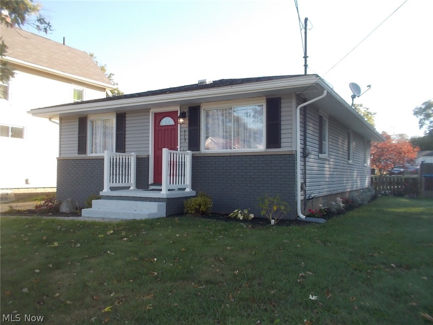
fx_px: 363
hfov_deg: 61.7
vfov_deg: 48.2
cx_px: 216
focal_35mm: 29
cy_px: 162
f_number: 3.3
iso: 80
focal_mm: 4.1
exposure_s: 1/200
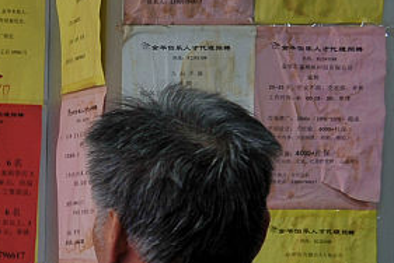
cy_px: 340
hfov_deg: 11.2
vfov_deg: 8.4
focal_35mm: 162
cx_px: -446
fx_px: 1775
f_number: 5
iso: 320
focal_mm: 38
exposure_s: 1/40
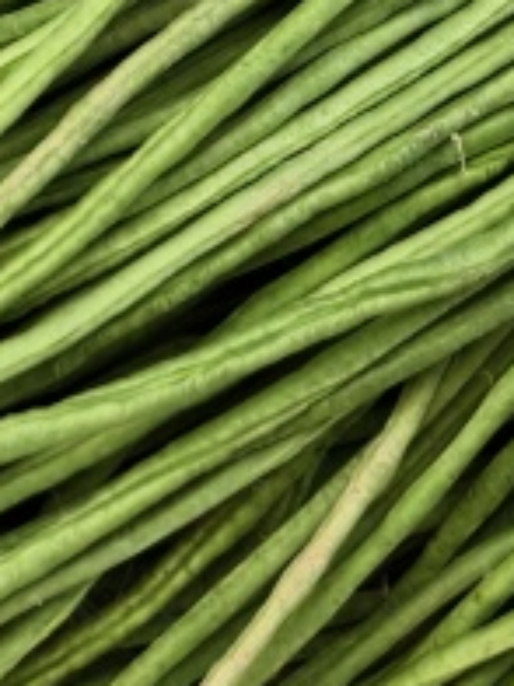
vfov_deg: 12.2
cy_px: -1010
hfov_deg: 11.8
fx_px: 2475
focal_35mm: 125
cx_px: 353
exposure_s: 1/100
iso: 451
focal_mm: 8.67
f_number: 1.75
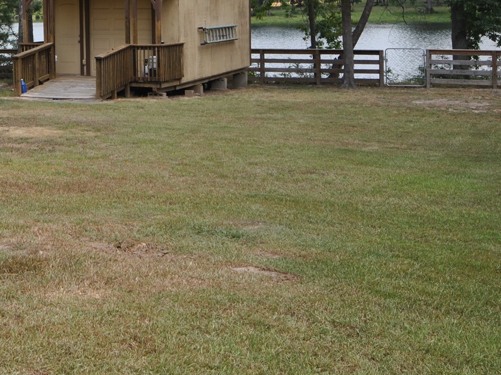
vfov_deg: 21.2
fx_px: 969
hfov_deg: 28.2
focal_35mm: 67
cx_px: 84
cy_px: 2
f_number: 7.1
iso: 100
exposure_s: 1/200
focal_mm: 20
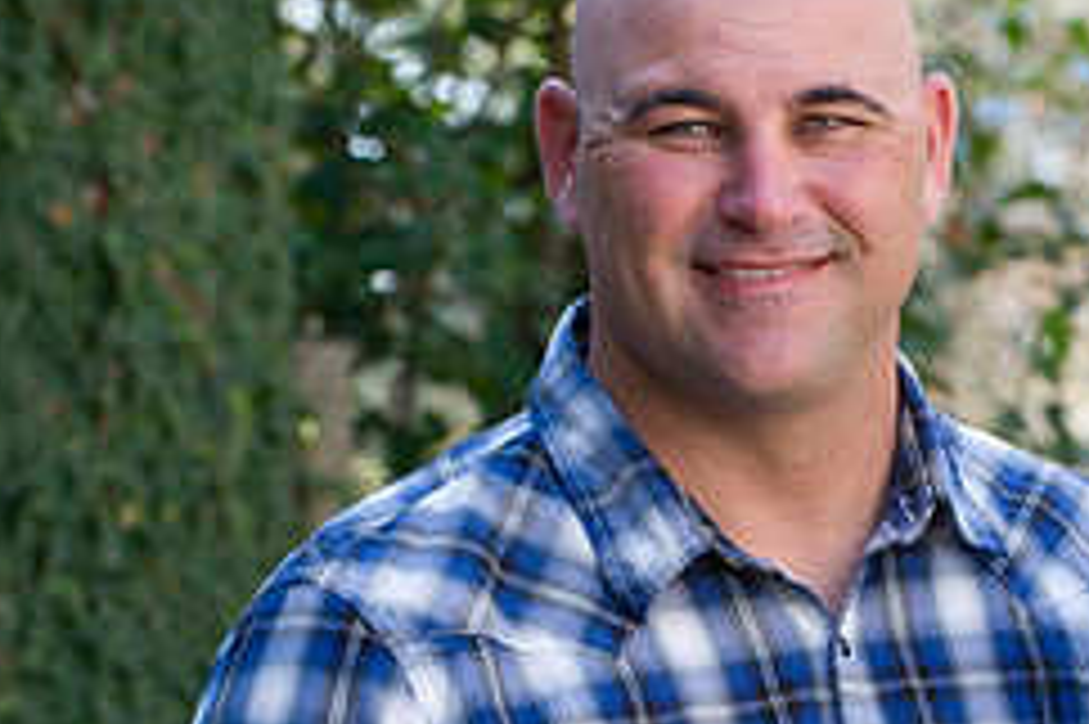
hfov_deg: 6.9
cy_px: 706
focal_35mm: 300
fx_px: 9069
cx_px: 945
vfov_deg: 4.6
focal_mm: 125
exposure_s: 1/125
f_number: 5.6
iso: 400
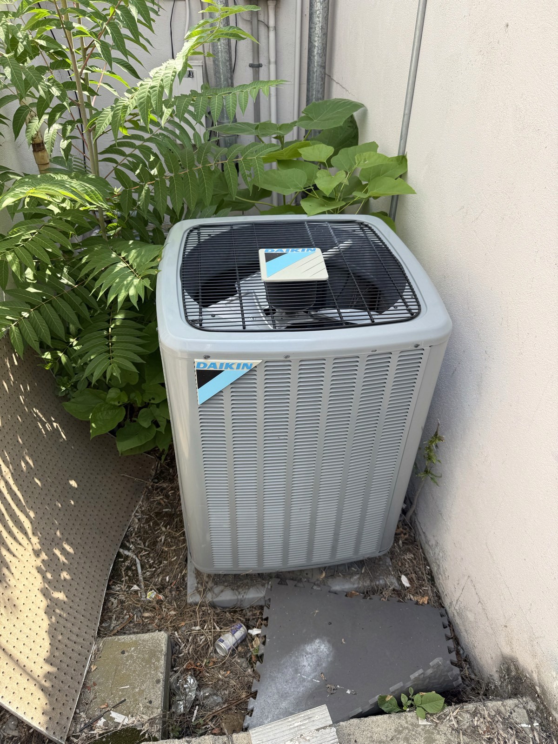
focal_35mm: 24
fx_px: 516
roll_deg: +0.3
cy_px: 372
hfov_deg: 56.8
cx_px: 279
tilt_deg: -36.7
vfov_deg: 71.6
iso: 80
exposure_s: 1/858
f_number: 1.78
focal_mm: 6.76
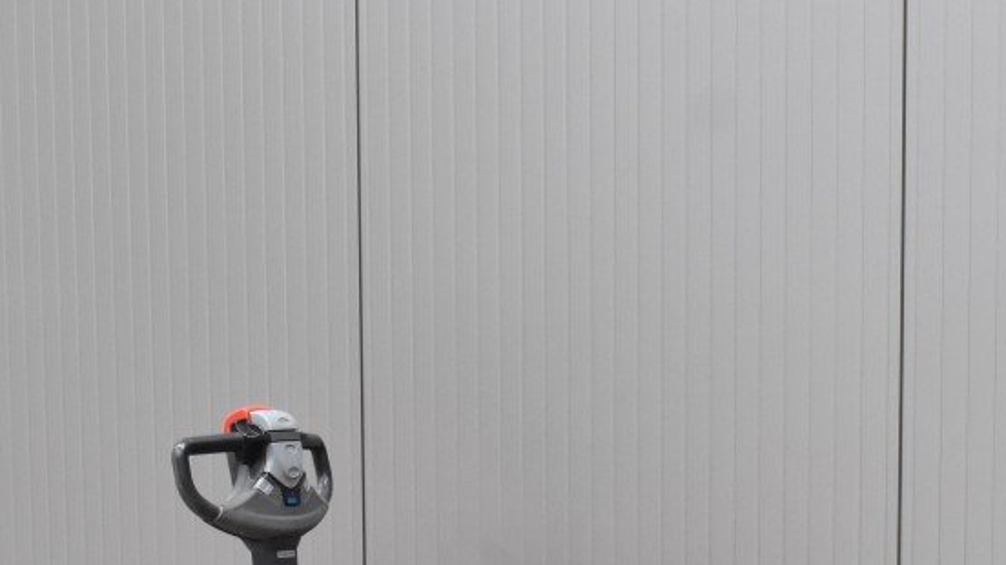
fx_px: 2187
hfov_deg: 25.9
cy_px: 716
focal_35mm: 82
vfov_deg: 14.2
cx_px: 538
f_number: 5.6
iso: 1600
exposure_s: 1/25
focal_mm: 24
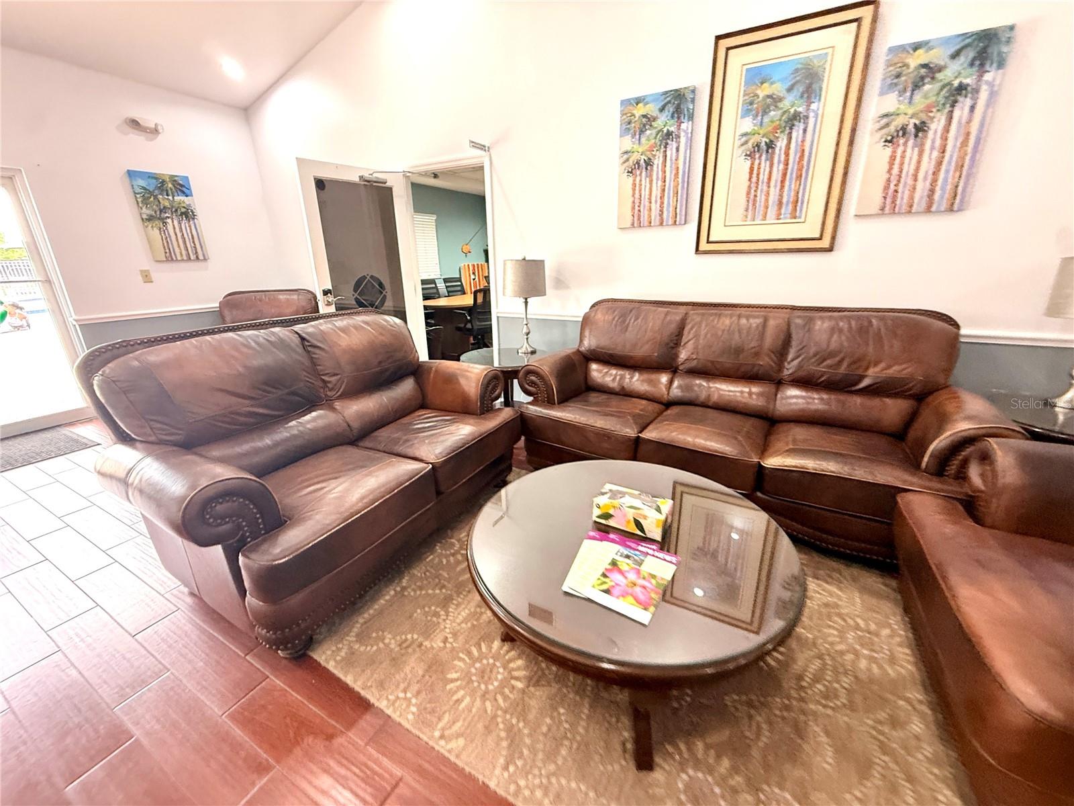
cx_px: 537
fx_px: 434
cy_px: 403
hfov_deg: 102.1
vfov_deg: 85.7
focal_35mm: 14
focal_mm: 2.22
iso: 320
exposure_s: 1/60
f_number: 2.2
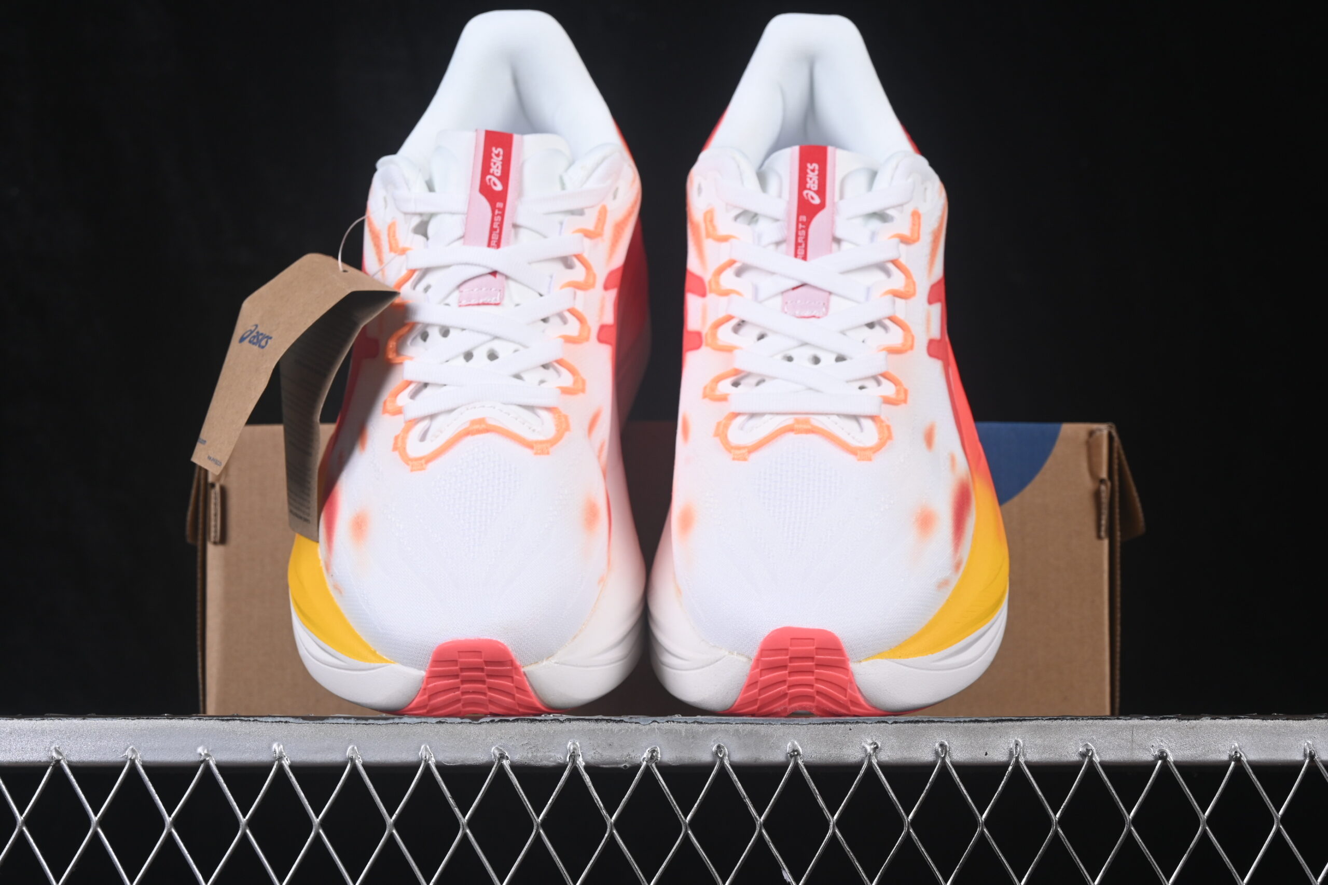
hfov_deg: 27.0
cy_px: 442
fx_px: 2767
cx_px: 664
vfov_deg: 18.2
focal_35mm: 75
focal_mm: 50
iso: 160
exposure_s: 1/80
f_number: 8
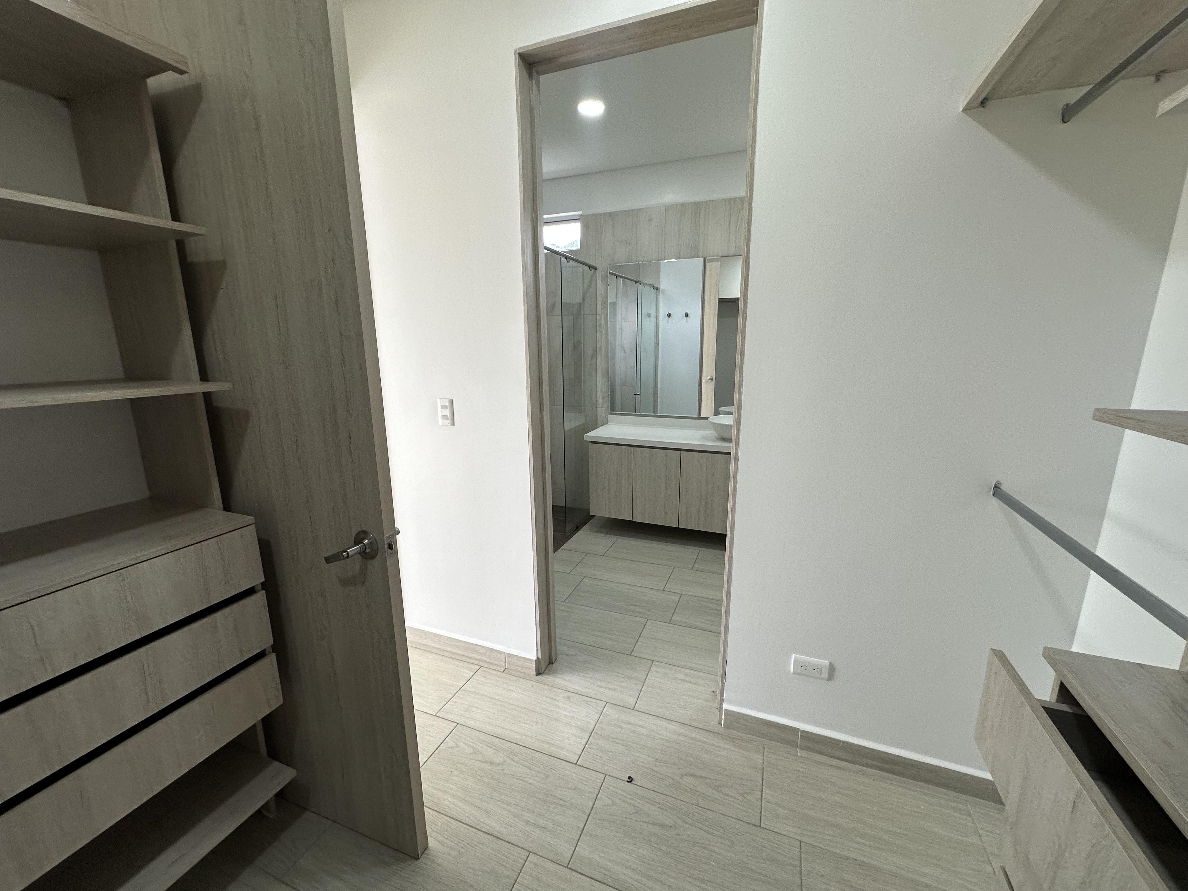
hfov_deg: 102.1
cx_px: 594
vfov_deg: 85.7
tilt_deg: -11.4
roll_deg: +0.3
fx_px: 480
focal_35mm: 14
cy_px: 446
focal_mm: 2.22
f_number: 2.2
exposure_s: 1/120
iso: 125
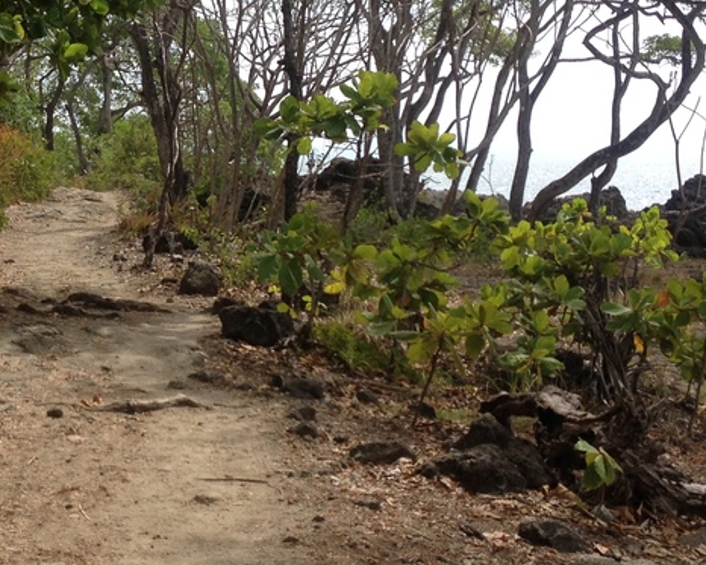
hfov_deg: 21.4
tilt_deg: -2.8
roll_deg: +0.5
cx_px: 129
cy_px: 153
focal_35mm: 88
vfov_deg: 17.4
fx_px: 1839
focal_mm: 4.28
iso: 50
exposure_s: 1/1227
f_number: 2.4
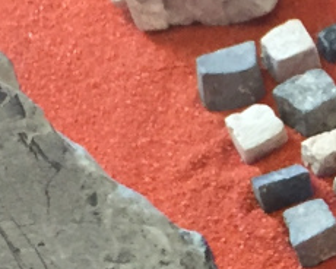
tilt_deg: -48.0
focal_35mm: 197
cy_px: 253
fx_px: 1959
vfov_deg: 7.8
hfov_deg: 9.2
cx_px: 654
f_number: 2.2
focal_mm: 4.15
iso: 160
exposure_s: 1/33
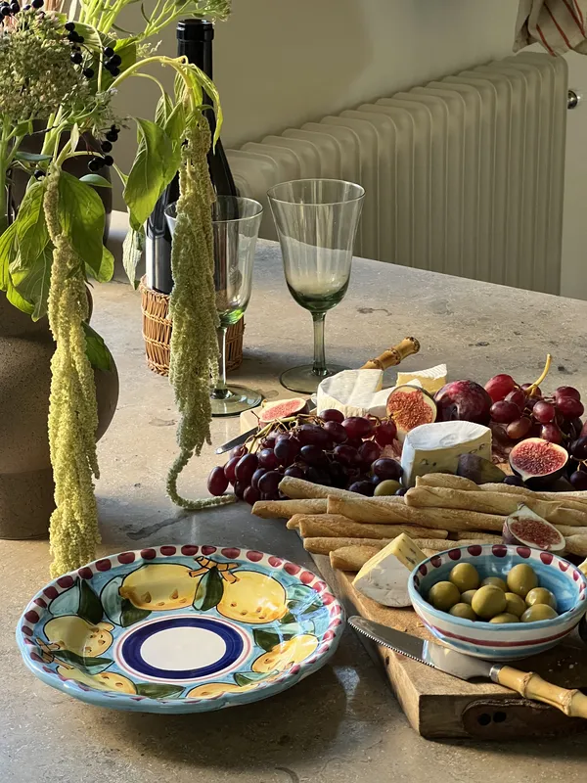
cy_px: 392
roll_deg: +2.1
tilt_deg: -21.0
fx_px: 1741
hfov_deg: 19.1
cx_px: 294
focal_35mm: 77
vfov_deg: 25.3
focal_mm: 9
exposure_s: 1/91
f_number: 2.8
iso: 500
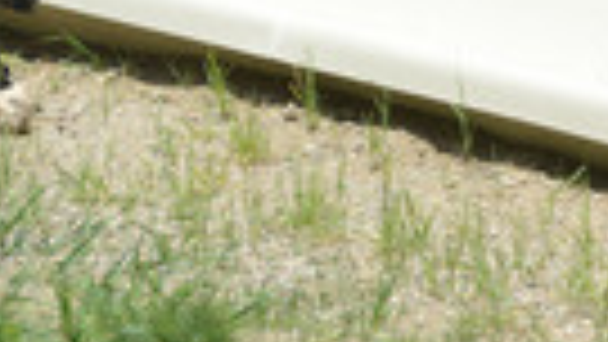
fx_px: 9772
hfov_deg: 3.6
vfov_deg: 2.0
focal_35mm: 606
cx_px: 878
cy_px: 178
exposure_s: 1/1250
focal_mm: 195
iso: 400
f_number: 6.3
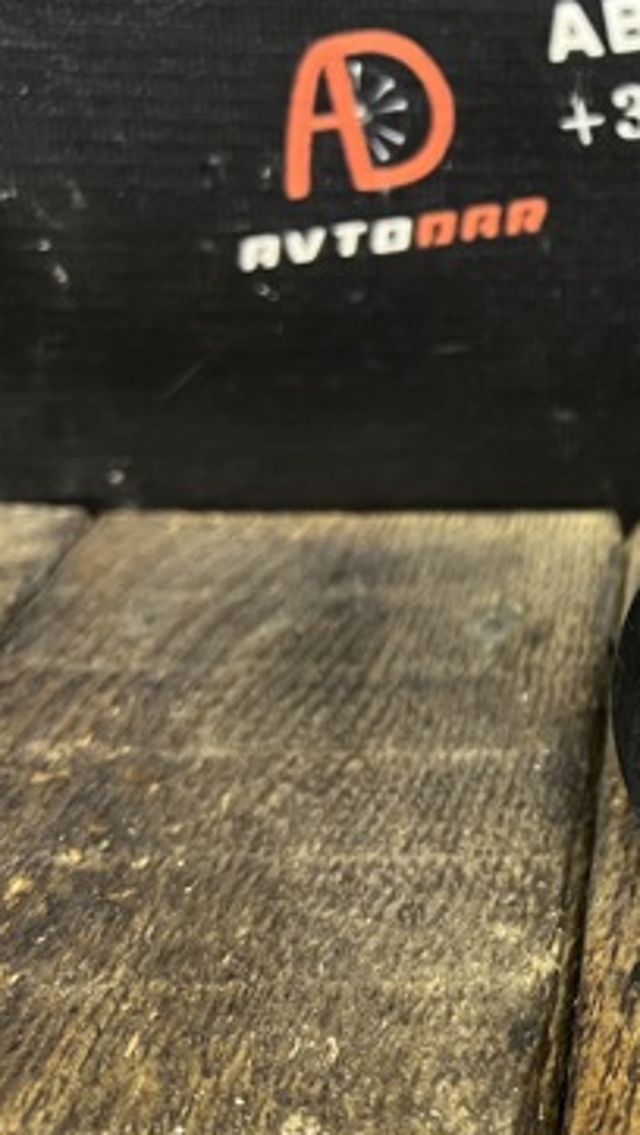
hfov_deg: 21.6
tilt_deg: -24.0
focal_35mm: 50
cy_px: 478
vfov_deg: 41.2
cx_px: 835
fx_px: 1506
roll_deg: -1.6
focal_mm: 5.7
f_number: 1.5
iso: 250
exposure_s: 1/50
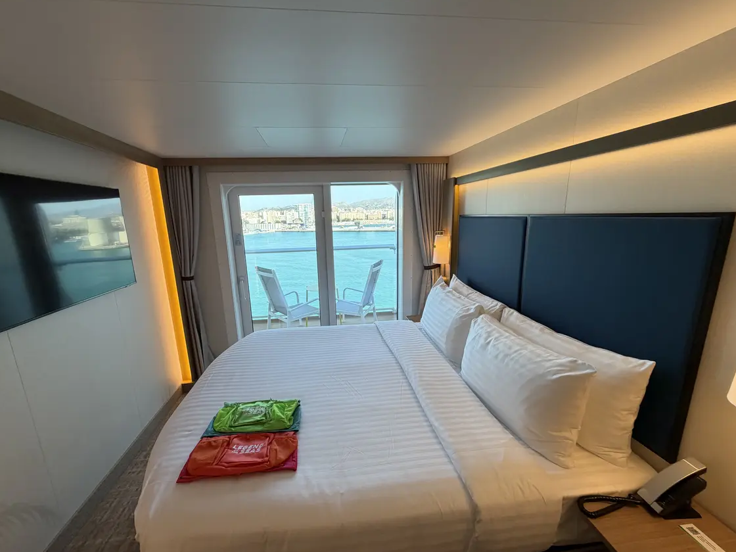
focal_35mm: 15
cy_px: 287
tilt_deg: -14.1
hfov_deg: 98.1
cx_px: 357
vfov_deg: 81.7
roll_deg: +0.9
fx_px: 319
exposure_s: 1/121
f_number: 2.2
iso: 80
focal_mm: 2.22
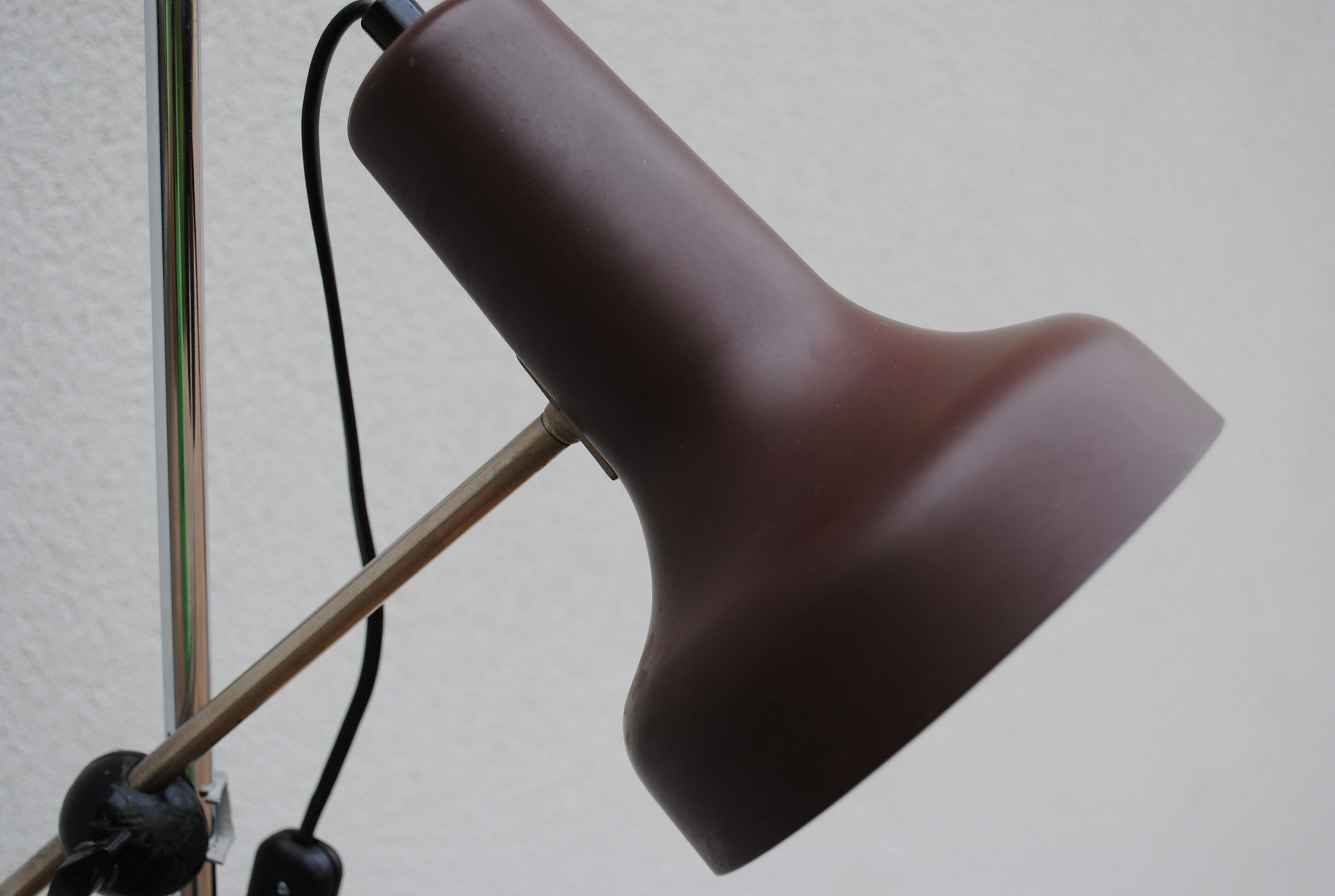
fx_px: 1784
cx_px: 668
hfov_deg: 41.0
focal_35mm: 48
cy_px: 448
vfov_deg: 28.2
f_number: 5.6
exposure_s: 1/125
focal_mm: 32
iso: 125
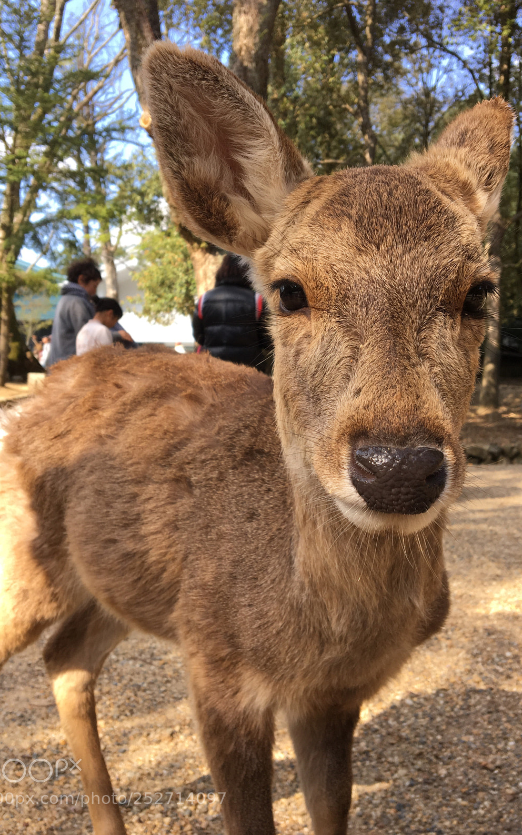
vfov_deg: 61.2
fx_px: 706
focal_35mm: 31
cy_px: 419
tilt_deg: +2.2
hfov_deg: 40.6
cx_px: 267
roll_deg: -2.7
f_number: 2.2
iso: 25
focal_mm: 4.15
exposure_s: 1/265
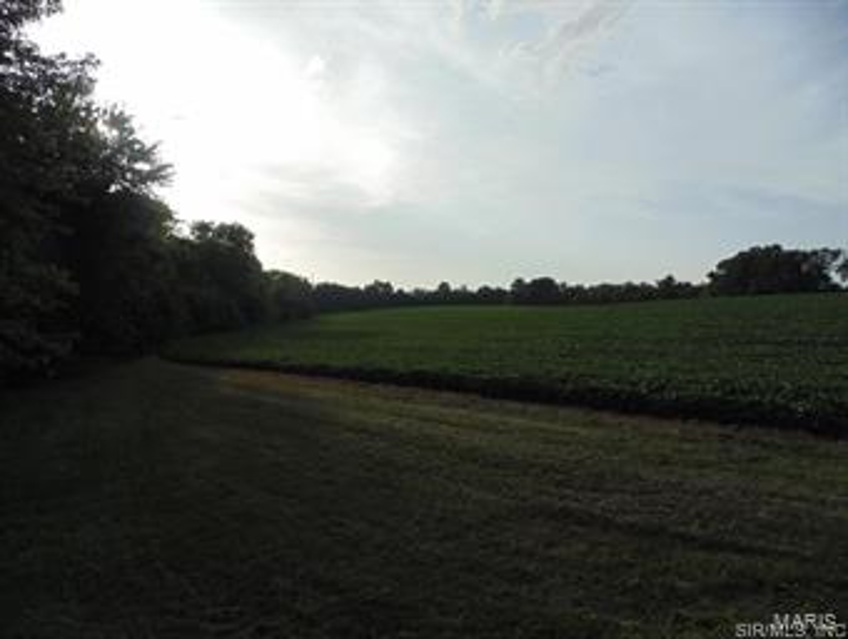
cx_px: 424
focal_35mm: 22
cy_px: 320
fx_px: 540
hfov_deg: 76.3
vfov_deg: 61.2
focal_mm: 4
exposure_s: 1/125
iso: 80
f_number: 9.7
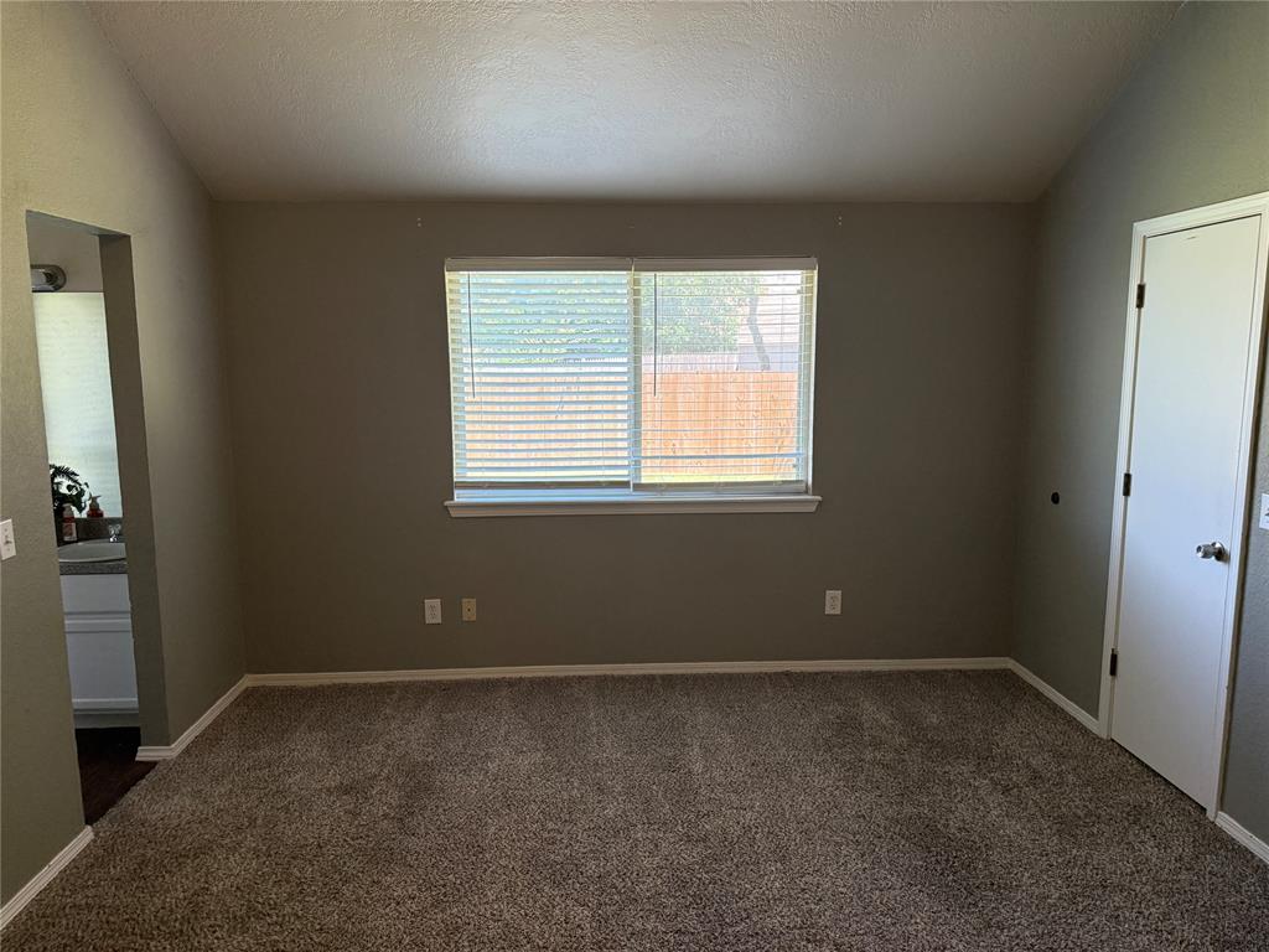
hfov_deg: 71.6
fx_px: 880
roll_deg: -1.9
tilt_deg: -8.0
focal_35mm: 24
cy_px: 476
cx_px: 634
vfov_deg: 56.8
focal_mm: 6.76
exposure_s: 1/120
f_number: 1.78
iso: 320
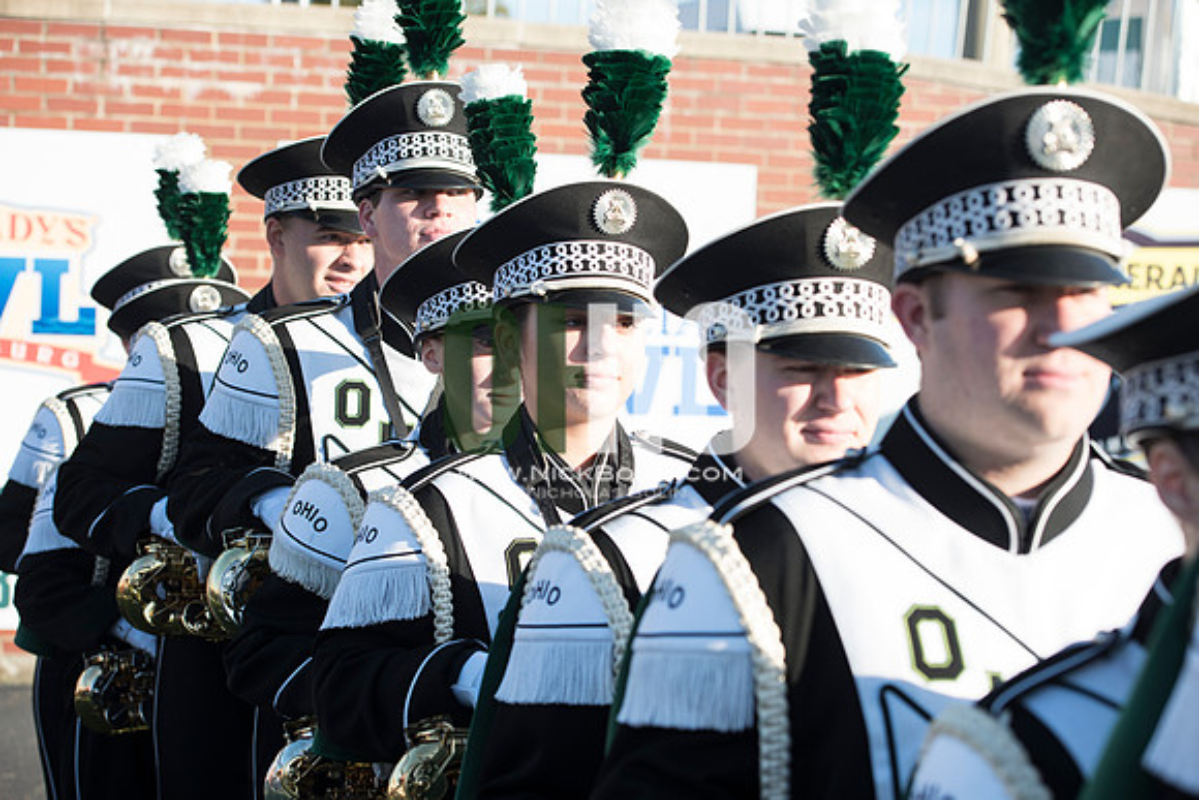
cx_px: 600
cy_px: 400
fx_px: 2332
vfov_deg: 19.5
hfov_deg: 28.8
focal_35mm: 70
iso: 320
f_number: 5
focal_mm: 70
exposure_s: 1/800
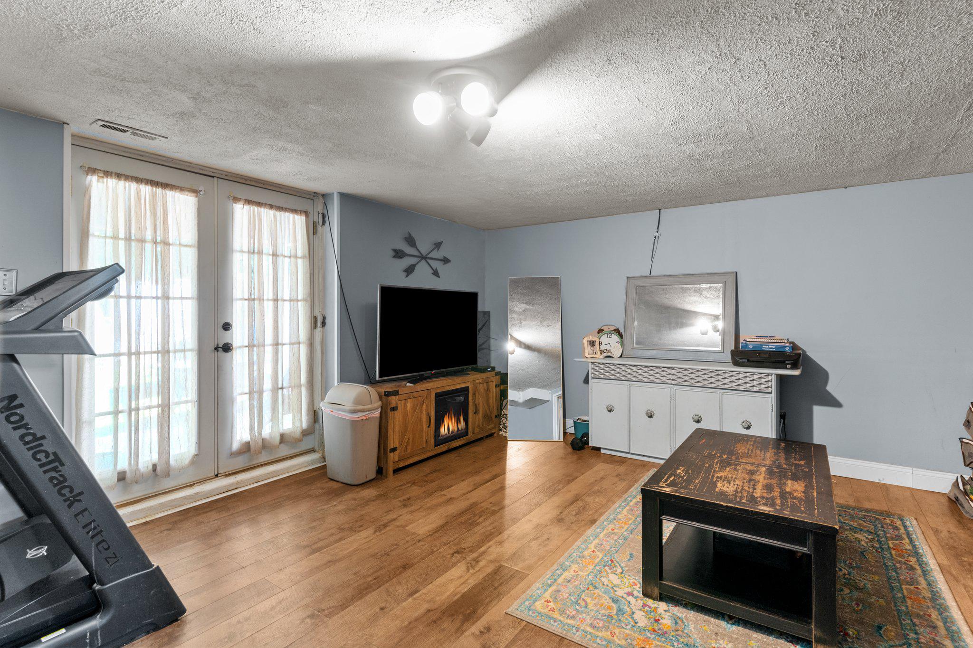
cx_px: 486
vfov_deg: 70.4
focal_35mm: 17
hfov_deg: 93.3
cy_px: 324
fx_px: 459
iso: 400
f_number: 8
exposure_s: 1/2
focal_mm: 17
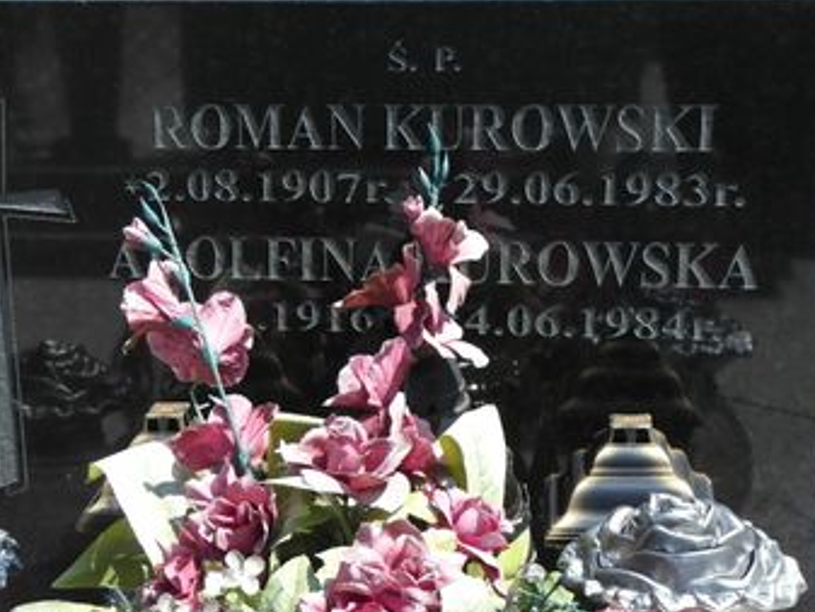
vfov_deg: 15.9
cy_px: 416
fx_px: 2190
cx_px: 191
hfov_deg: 20.9
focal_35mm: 93
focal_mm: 10.6
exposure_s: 1/1500
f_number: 2.2
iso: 80
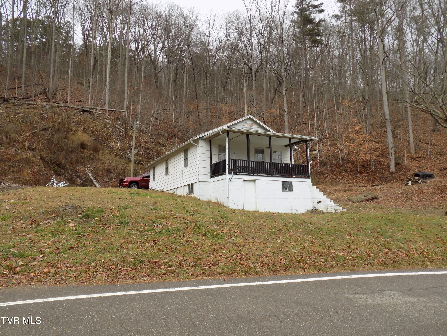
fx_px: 310
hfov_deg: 71.6
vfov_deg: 56.8
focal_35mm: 24
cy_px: 168
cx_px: 224
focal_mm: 4.3
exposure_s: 1/250
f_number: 3.1
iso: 80
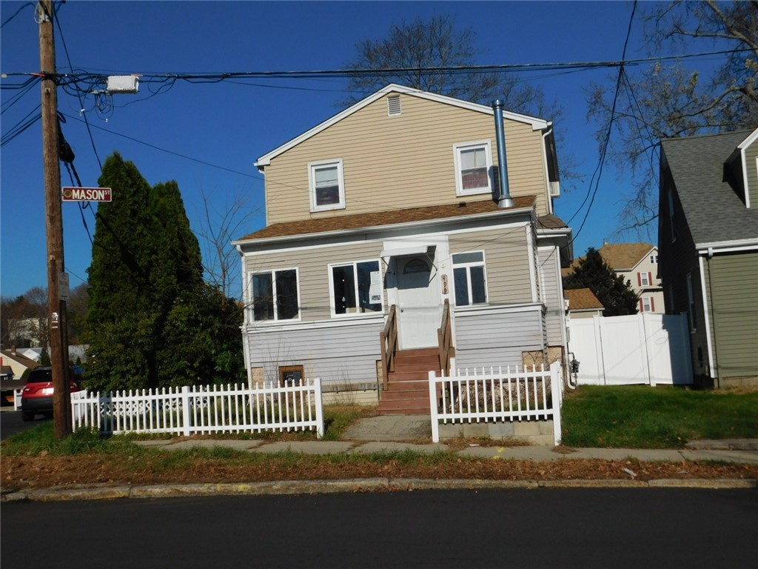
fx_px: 788
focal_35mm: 36
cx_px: 379
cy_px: 284
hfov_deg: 51.4
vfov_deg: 39.7
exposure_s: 1/1000
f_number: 7
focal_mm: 6.3
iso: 125
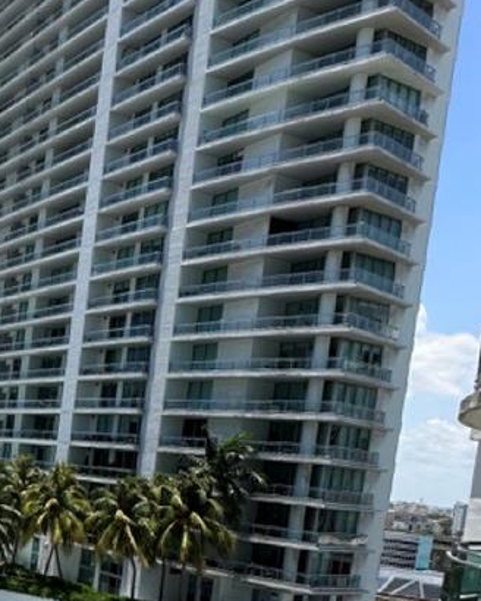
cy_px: 485
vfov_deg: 43.5
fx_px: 712
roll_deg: -6.4
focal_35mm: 40
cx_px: -169
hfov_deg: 29.1
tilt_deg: -3.0
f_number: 2.2
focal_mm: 2.22
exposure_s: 1/1618
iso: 50
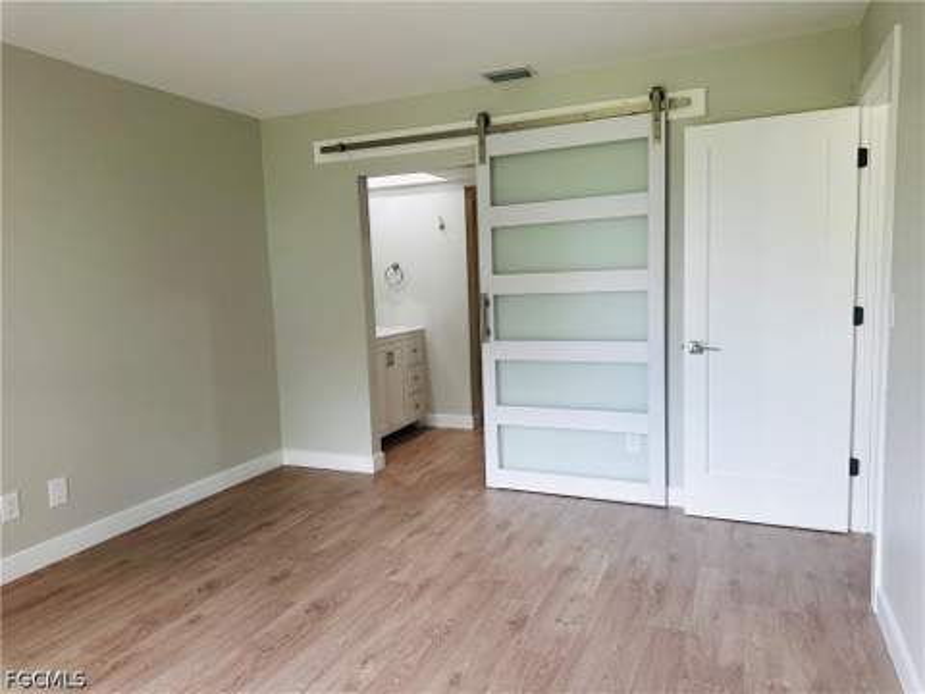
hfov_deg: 71.6
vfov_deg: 56.8
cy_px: 347
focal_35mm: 24
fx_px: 641
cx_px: 462
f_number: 1.78
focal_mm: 6.86
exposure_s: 1/120
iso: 100
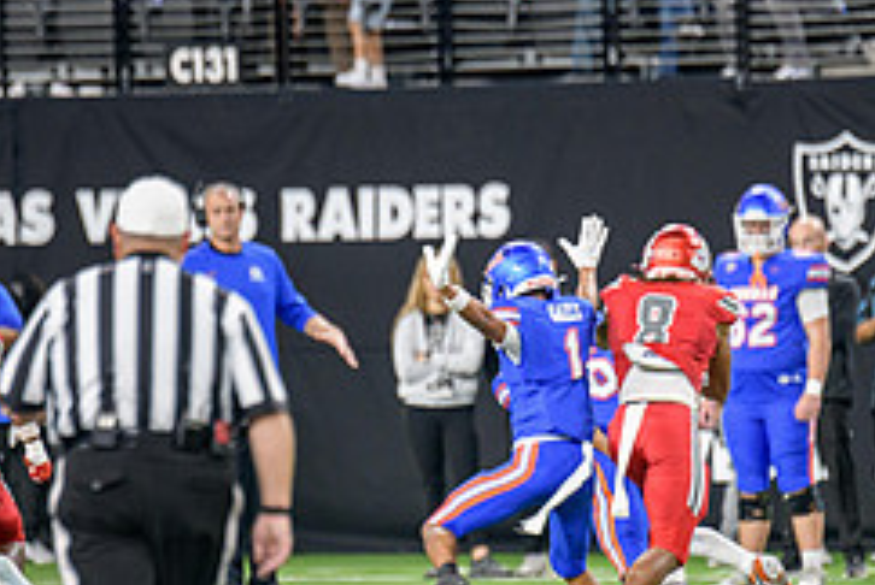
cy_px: 395
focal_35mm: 718
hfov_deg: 2.9
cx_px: 575
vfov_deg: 1.9
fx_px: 17472
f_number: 2.8
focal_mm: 300
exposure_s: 1/400
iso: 1000
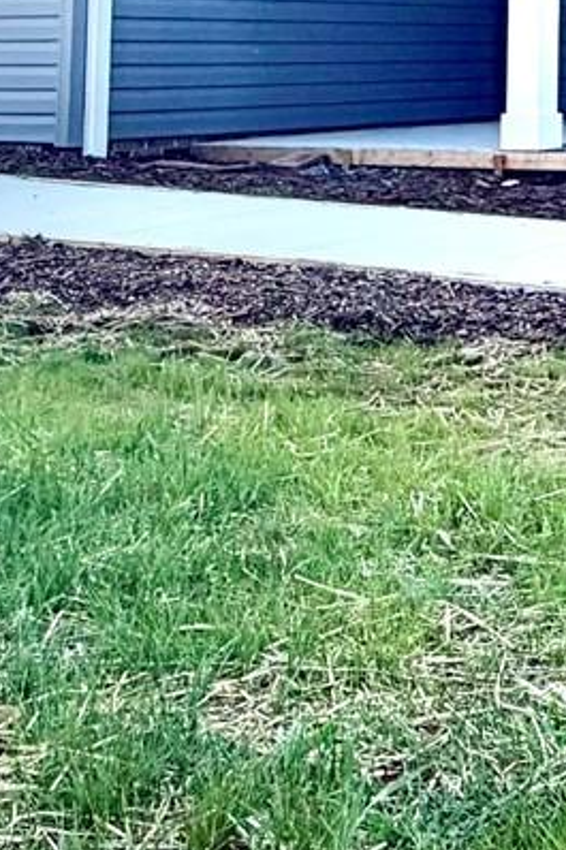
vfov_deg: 25.3
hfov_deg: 15.8
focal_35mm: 75
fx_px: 1770
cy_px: -62
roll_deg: +0.4
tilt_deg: +3.8
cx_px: 976
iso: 32
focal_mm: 2.22
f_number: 2.2
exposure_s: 1/770
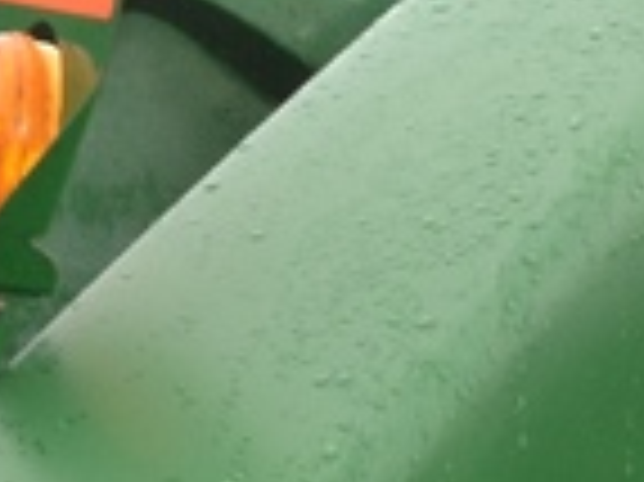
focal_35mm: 133
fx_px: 2472
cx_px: 185
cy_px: 365
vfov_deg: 11.1
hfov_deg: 14.8
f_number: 2.4
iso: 50
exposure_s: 1/194
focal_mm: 4.28
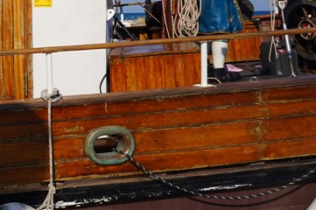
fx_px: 623
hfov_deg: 21.7
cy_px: 3
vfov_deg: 18.7
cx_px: -205
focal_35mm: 71
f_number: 9
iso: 800
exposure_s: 1/2500
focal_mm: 20
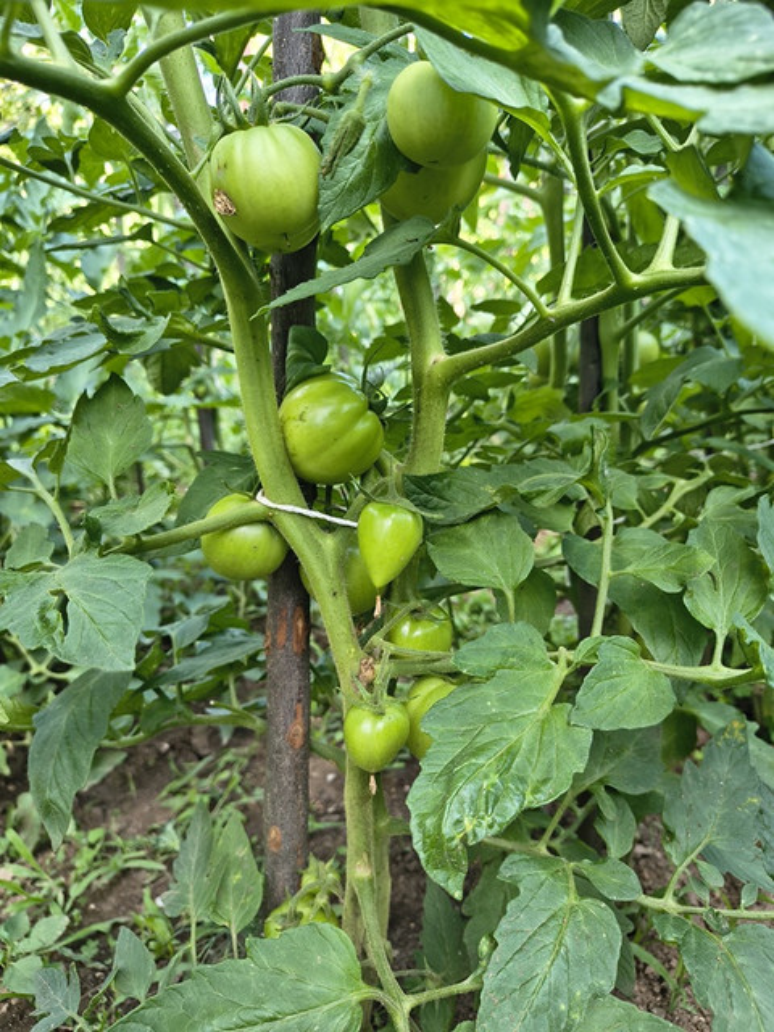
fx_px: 716
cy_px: 516
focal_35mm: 24
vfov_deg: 71.6
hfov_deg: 56.8
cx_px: 387
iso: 212
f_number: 1.8
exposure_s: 1/100
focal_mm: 5.56
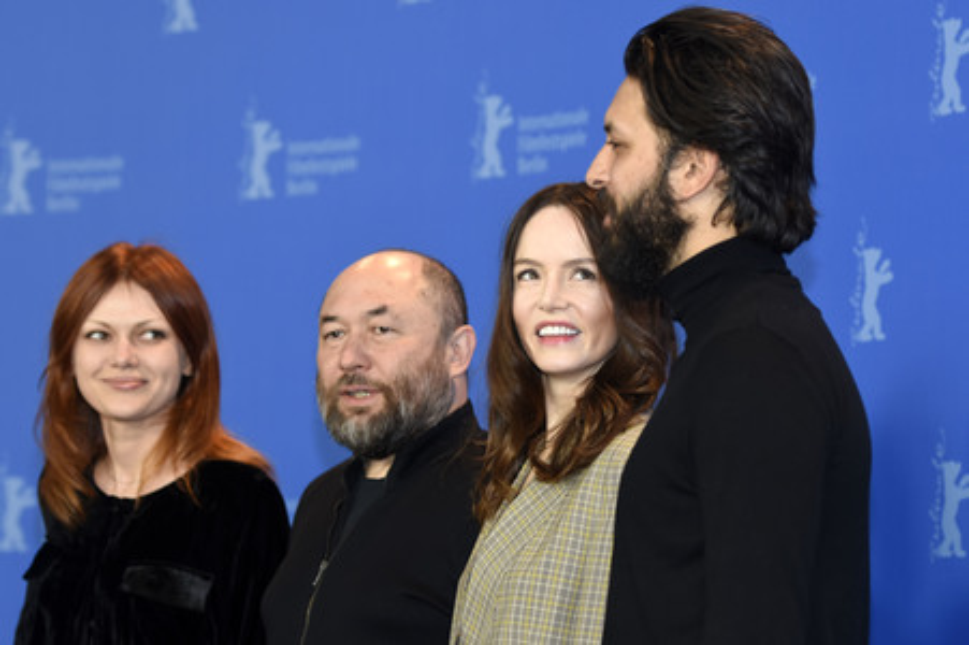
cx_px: 484
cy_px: 322
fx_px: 4115
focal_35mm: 153
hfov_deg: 13.4
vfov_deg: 9.0
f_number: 3.2
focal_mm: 102
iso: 640
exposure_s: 1/320
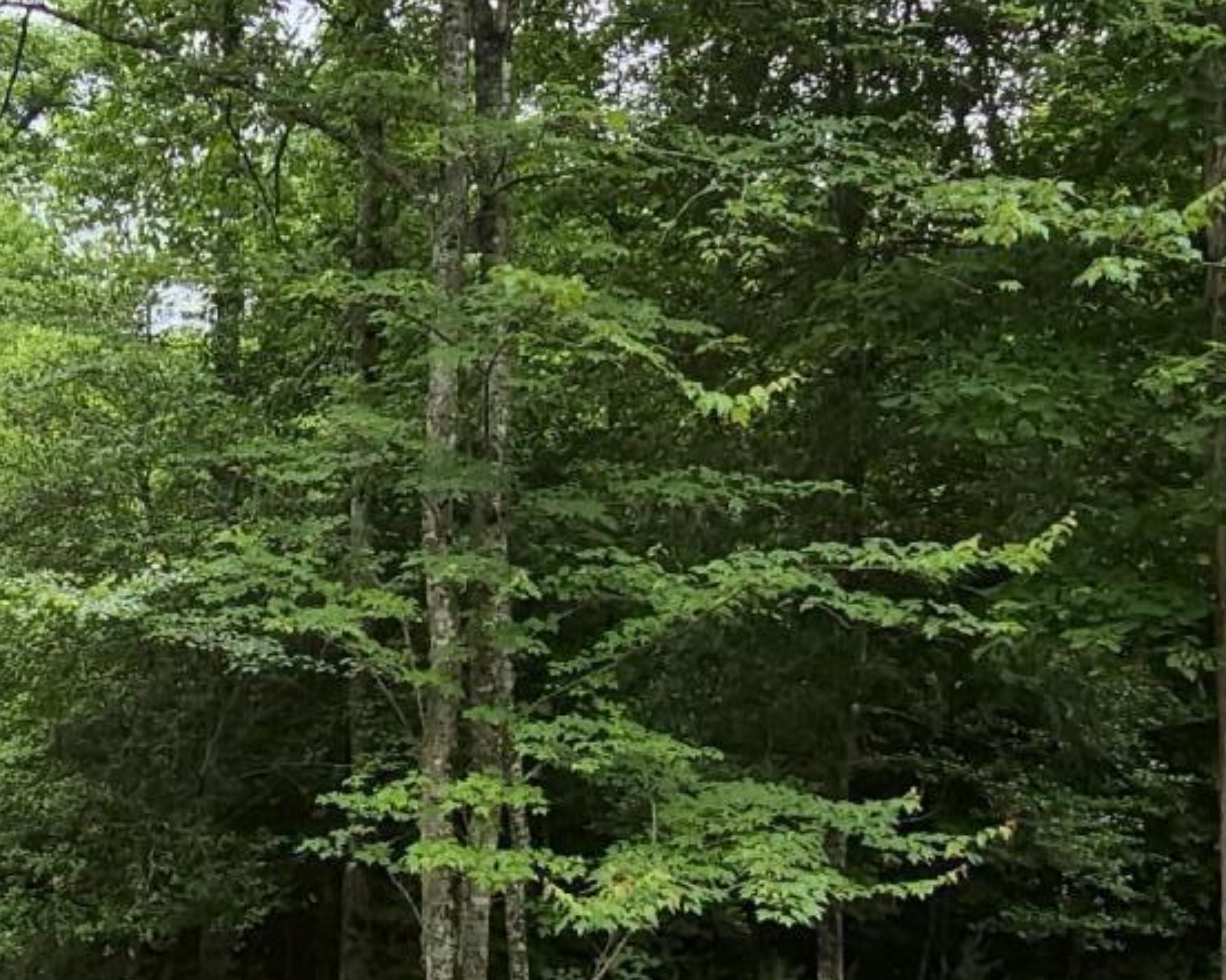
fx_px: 1668
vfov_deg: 32.3
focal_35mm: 46
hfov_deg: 39.7
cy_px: 684
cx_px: 369
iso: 40
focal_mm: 1.74
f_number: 2.2
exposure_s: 1/1020
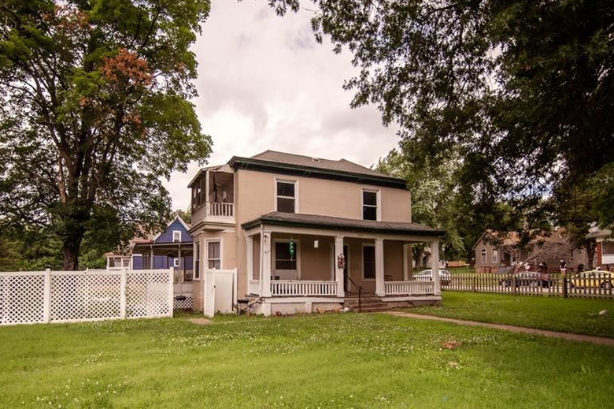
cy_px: 261
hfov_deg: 81.1
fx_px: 358
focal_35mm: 21
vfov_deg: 58.5
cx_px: 280
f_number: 2.8
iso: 100
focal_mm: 16
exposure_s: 1/4000
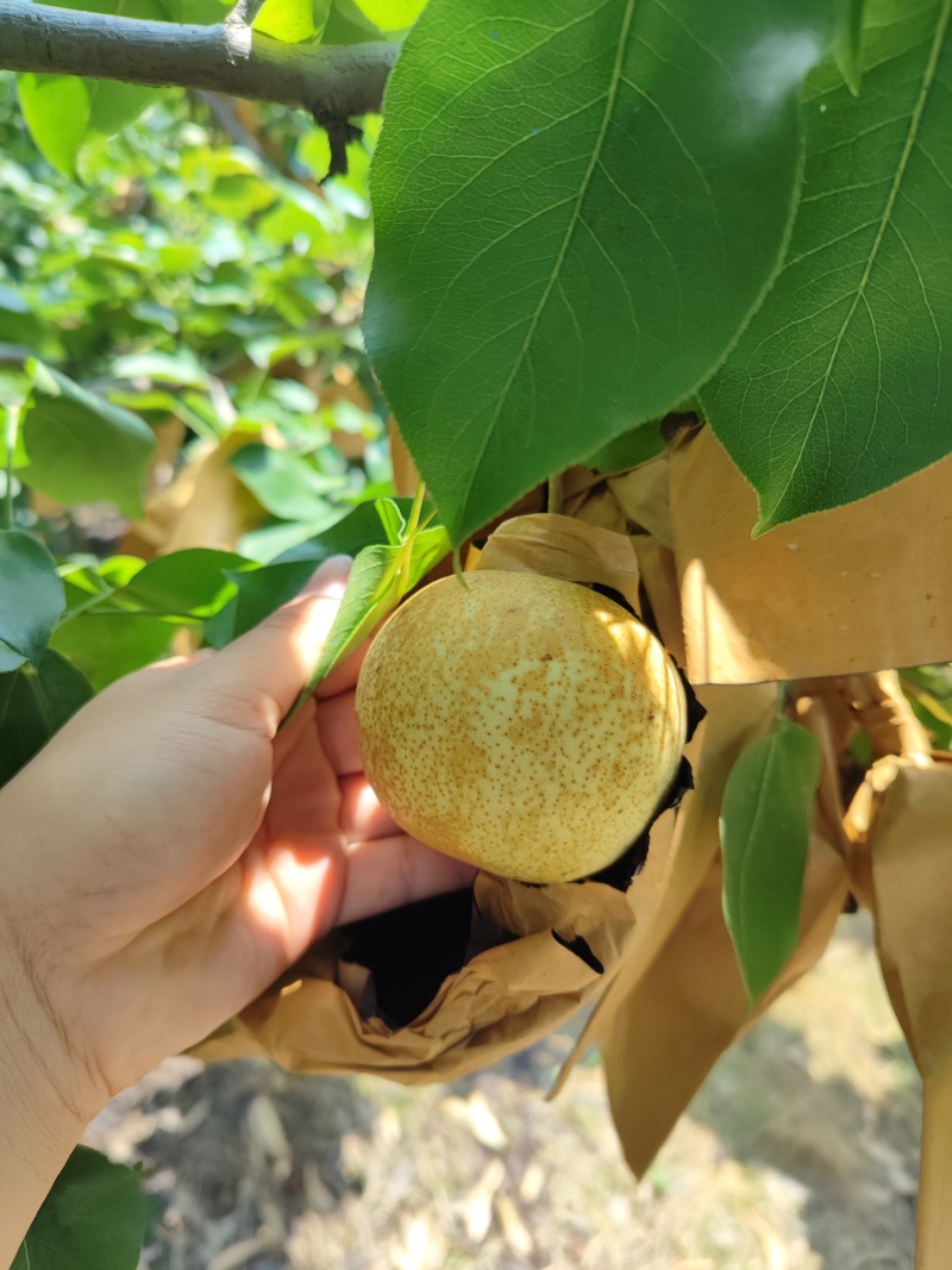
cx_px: 476
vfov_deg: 71.6
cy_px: 635
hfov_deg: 56.8
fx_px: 880
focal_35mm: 24
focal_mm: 5.26
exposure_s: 1/981
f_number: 1.65
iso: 250
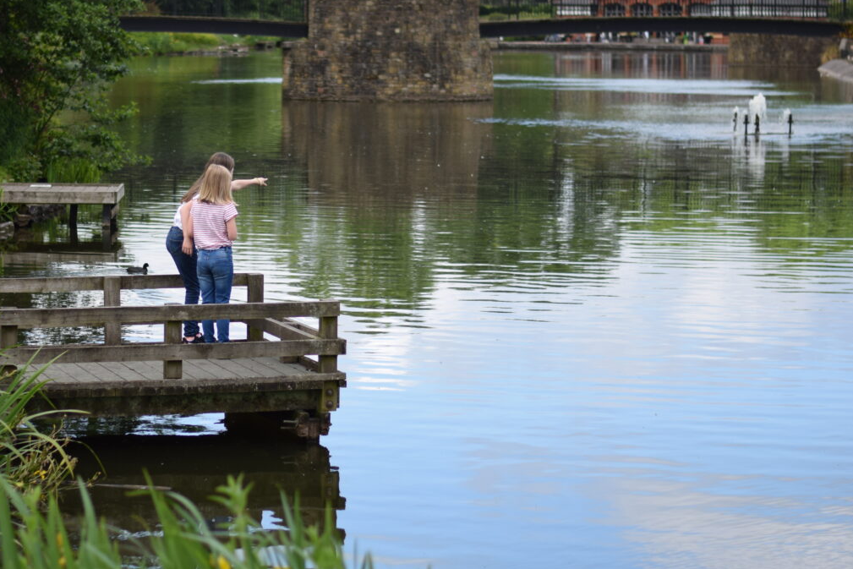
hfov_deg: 19.0
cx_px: 277
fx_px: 2535
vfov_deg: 12.8
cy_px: 247
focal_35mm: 107
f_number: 1.8
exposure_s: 1/2000
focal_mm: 50
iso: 100
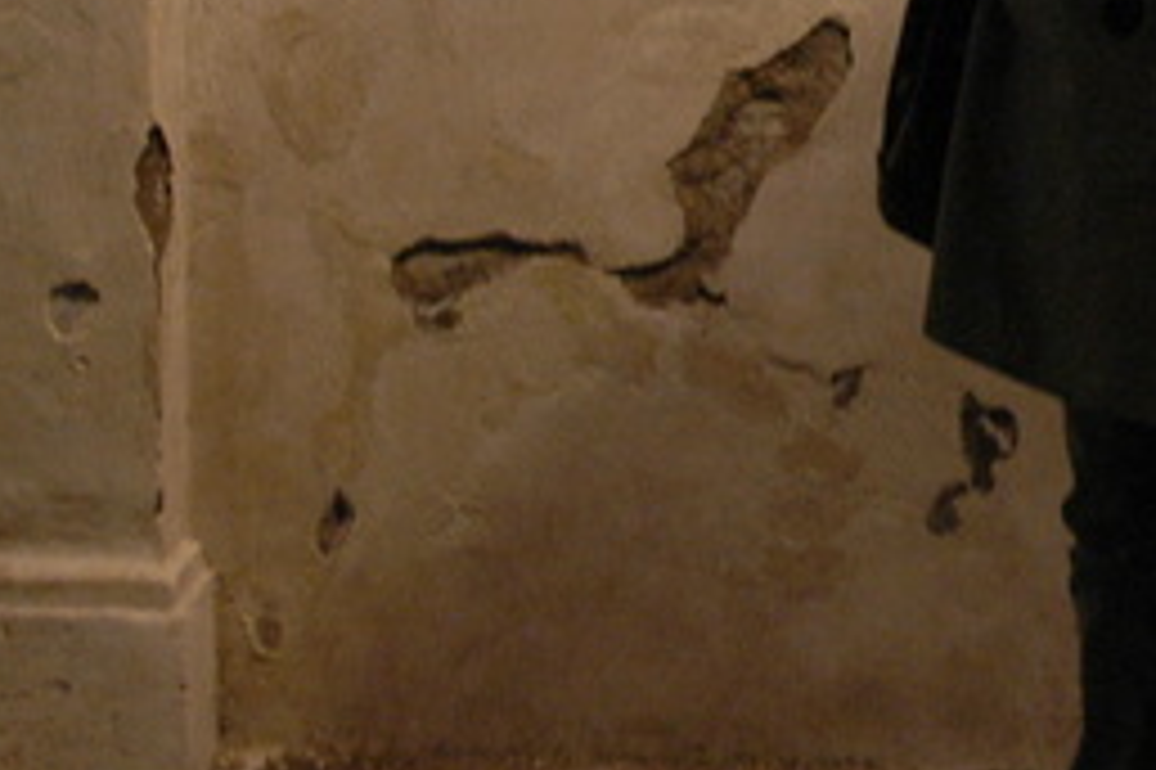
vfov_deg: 12.9
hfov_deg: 18.7
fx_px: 3369
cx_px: 1259
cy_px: 56
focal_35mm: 105
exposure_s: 1/30
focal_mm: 18
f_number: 3.5
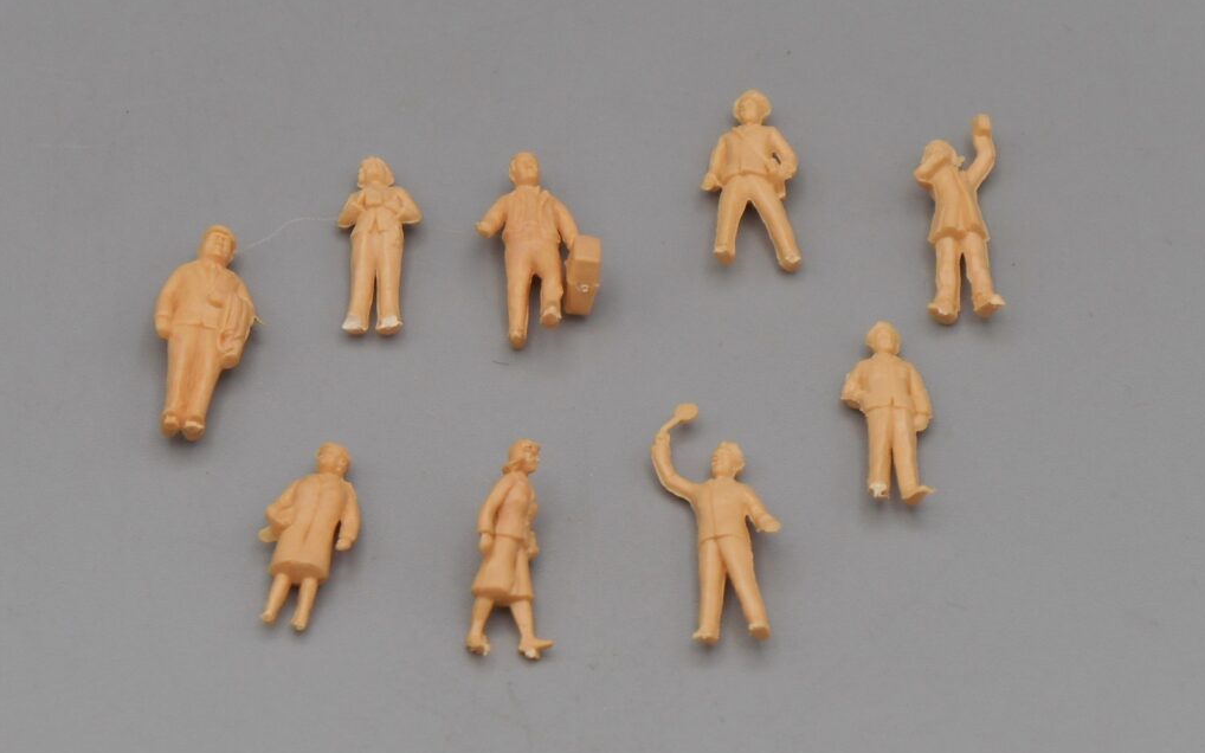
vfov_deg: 11.7
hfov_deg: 18.6
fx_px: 3678
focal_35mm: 112
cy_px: 372
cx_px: 604
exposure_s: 1/100
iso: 80
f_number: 5.1
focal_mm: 18.8
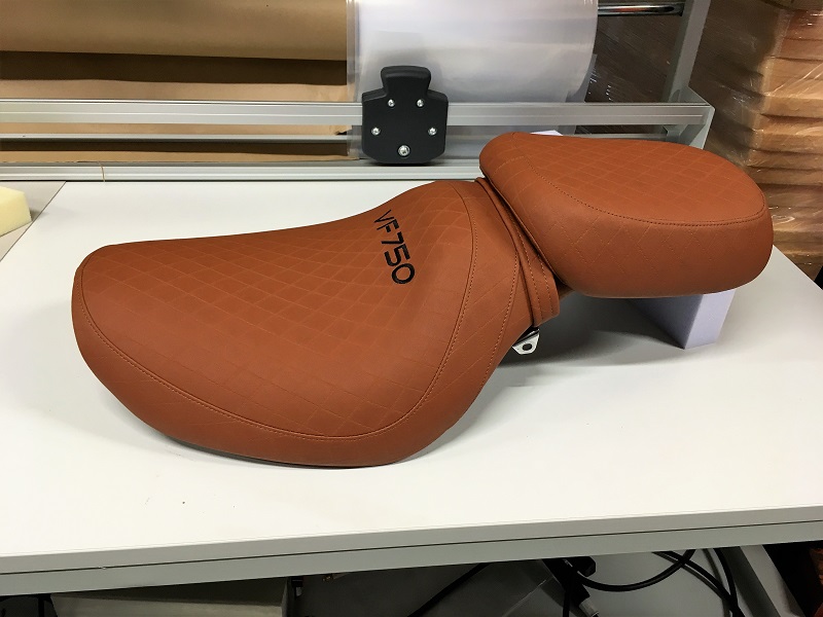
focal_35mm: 29
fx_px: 689
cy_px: 308
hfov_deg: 61.7
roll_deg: -2.6
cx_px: 412
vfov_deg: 48.2
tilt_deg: -34.2
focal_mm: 4.15
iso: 80
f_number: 2.2
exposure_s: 1/33
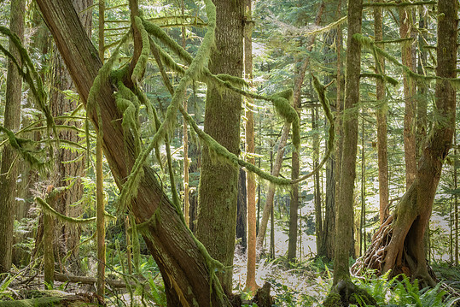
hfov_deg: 27.6
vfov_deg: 18.7
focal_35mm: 73
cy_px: 134
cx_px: 161
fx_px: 932
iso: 800
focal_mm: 56
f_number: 11
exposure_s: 1/3
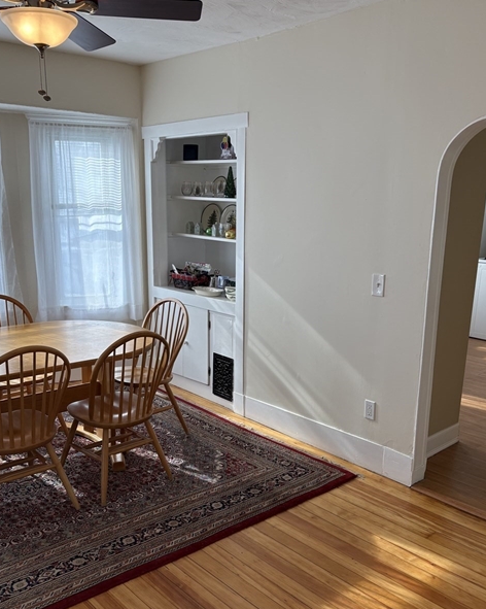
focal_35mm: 33
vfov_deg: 54.0
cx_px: 232
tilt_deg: -13.6
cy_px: 354
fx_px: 594
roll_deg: -0.3
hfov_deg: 44.5
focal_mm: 5.96
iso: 64
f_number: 1.6
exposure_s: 1/249
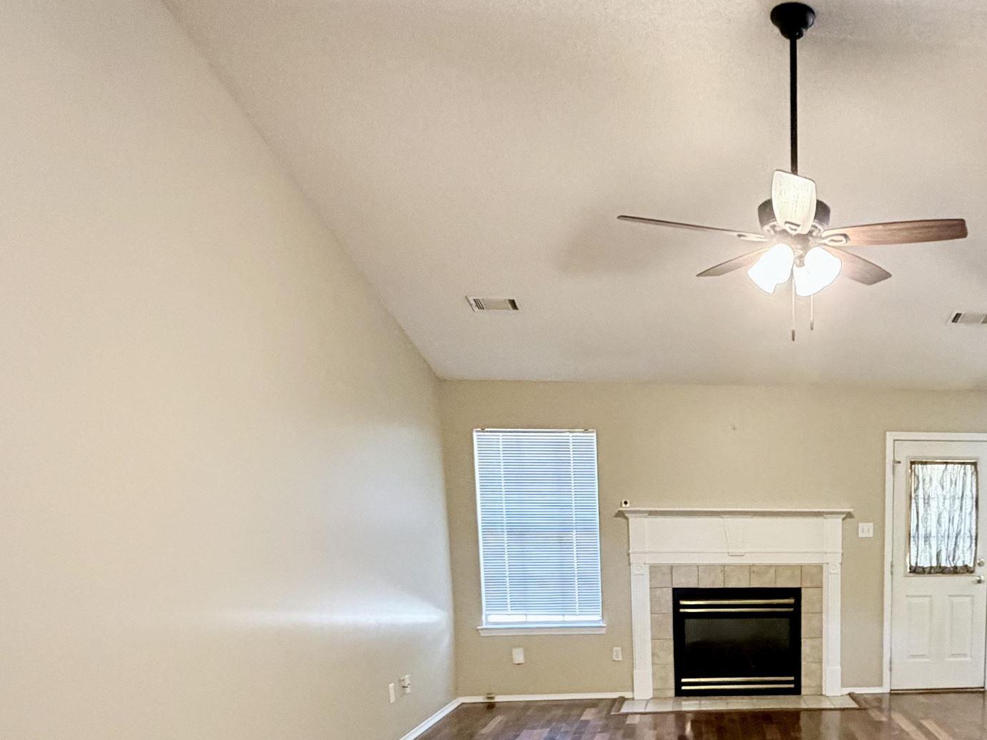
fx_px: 884
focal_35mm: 31
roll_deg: -0.1
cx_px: 810
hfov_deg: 53.8
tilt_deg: -7.7
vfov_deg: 42.2
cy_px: 648
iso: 640
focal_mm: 2.22
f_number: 2.2
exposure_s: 1/60
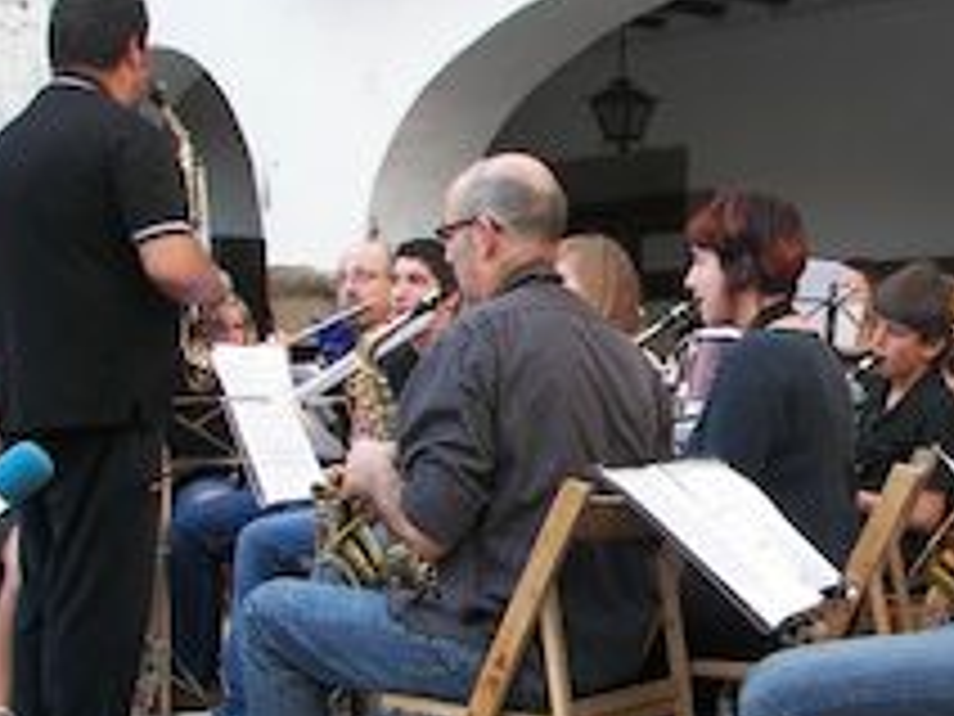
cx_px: 711
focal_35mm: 68
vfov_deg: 21.6
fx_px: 1874
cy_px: 446
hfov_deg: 28.2
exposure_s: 1/40
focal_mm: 6
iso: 50
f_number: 2.8
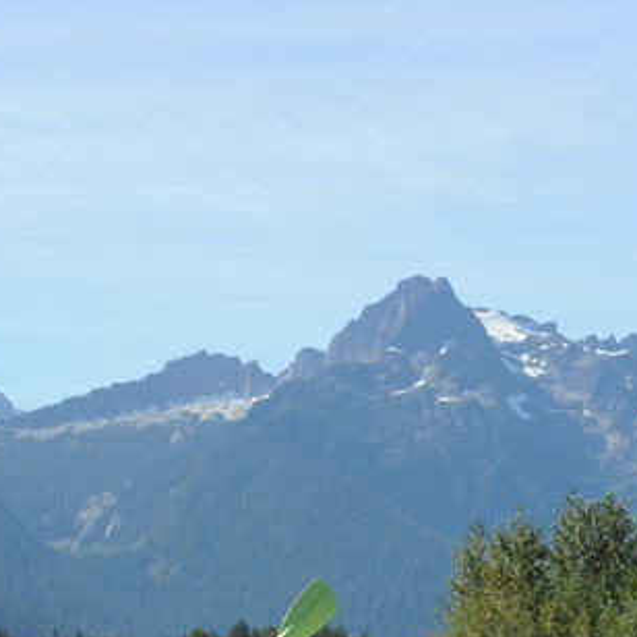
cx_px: 401
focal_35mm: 128
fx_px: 2665
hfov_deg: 13.6
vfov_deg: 13.6
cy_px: 480
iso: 200
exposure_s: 1/640
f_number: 4
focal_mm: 58
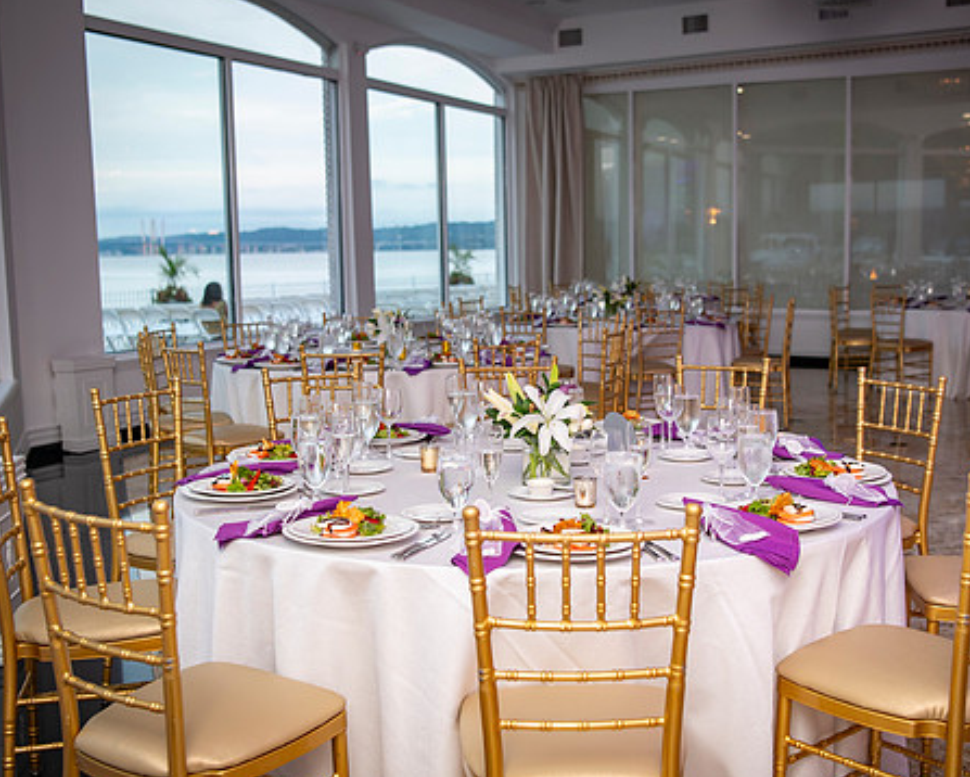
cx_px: 538
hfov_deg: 43.7
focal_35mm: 42
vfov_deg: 35.7
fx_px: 1206
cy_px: 401
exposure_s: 1/400
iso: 800
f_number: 2.8
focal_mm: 32
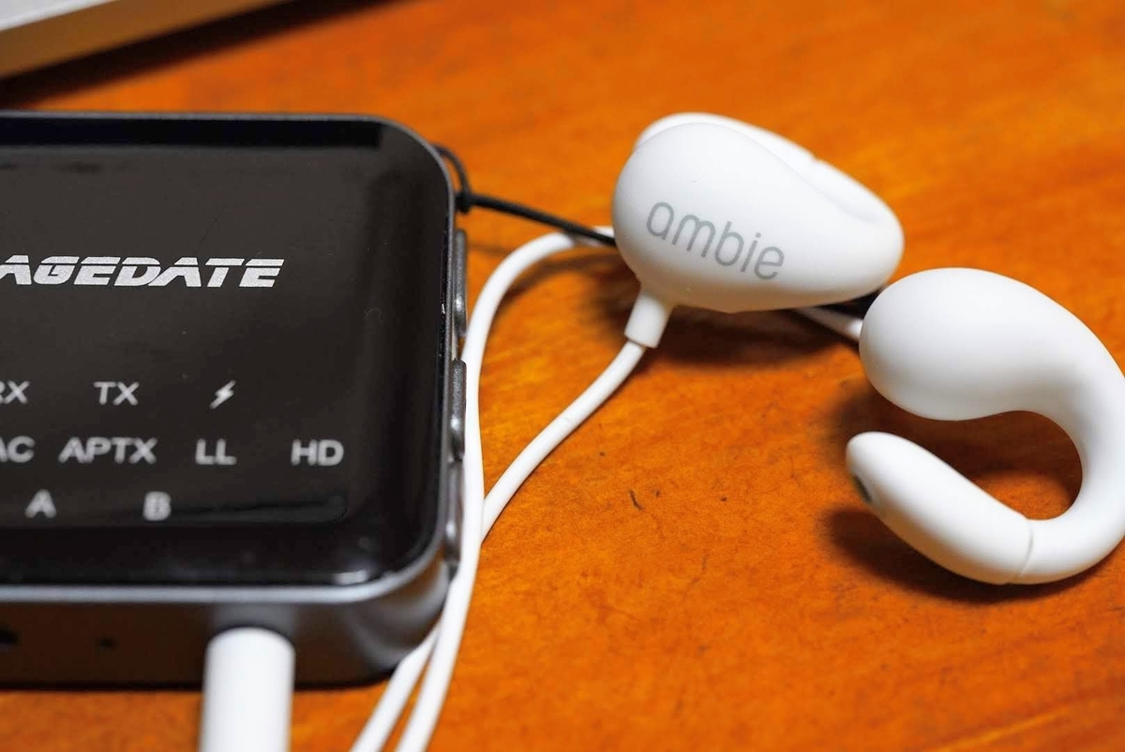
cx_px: 562
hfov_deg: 28.8
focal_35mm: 70
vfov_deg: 19.5
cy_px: 376
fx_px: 2189
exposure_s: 1/80
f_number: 6.3
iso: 6400
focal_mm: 70
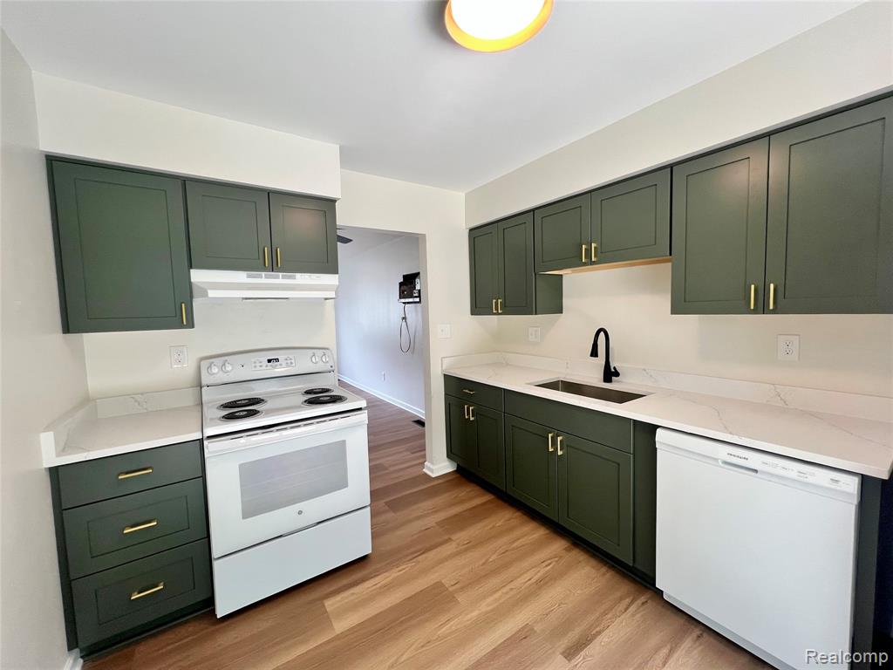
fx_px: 335
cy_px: 335
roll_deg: +2.1
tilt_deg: -5.0
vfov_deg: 89.9
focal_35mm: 13
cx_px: 446
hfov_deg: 106.2
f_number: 1.8
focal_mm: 1.57
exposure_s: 1/120
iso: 100
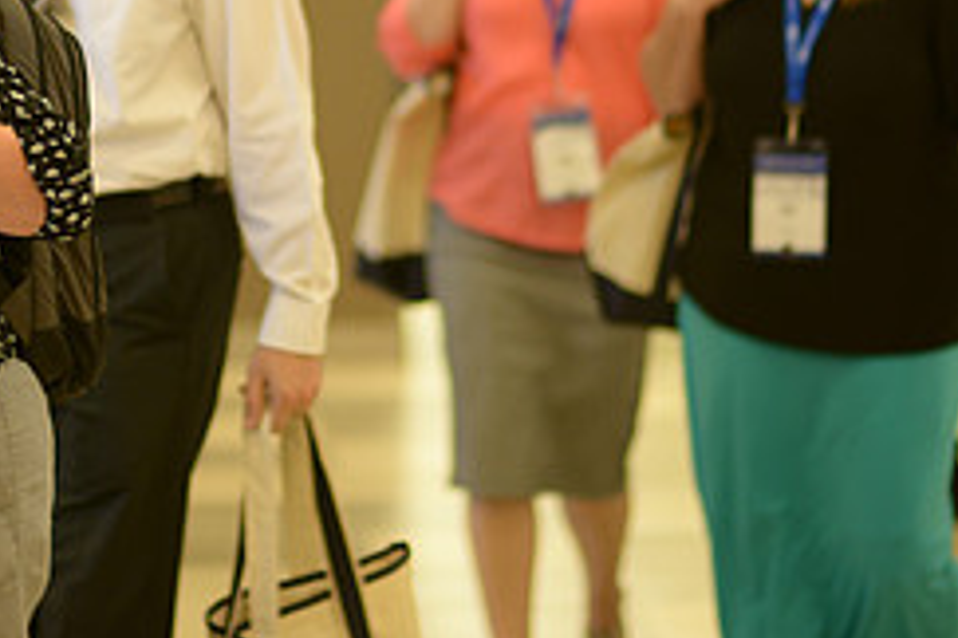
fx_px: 5402
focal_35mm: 203
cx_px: 240
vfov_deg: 6.7
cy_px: -6
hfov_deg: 10.1
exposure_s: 1/200
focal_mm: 85
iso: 640
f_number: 1.4
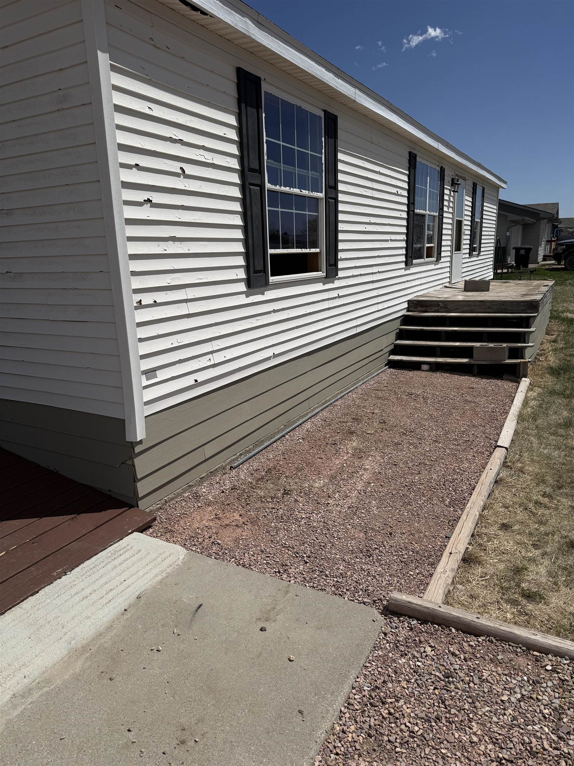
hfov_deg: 56.8
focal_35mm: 24
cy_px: 383
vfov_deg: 71.6
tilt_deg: -13.2
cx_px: 287
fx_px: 531
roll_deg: +1.1
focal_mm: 6.76
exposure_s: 1/14286
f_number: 1.78
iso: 80
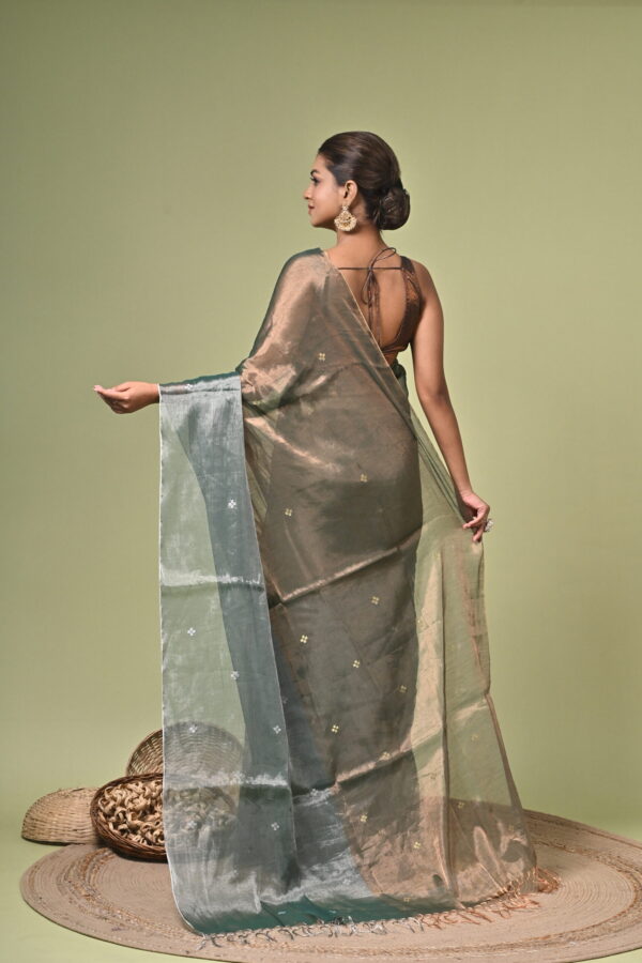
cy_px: 482
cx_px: 321
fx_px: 2274
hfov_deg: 16.1
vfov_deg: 23.9
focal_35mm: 85
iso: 400
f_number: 7.1
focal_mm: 85
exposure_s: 1/160
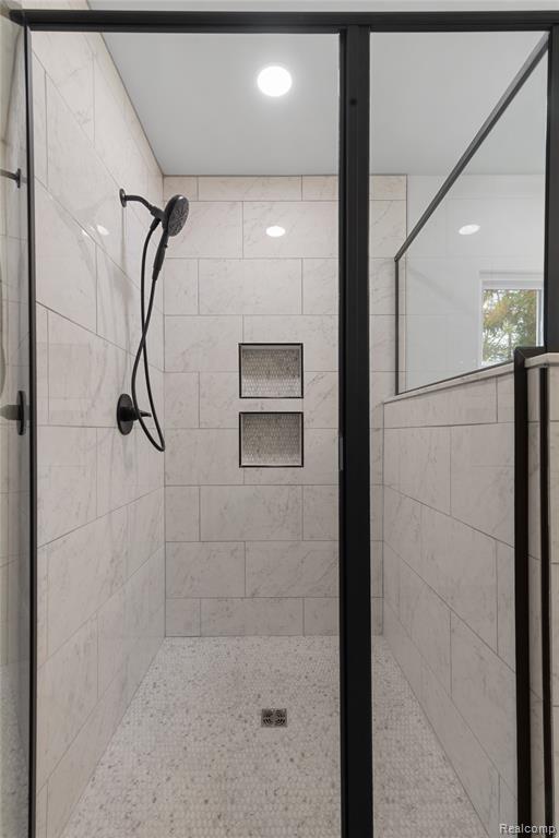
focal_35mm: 17
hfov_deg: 70.4
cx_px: 280
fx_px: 396
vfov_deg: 93.3
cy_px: 419
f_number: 9
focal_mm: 17
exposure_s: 1/10
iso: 320
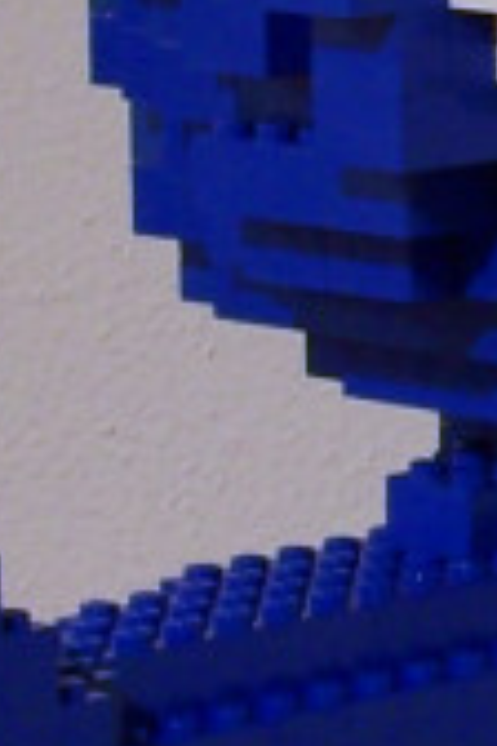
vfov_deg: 6.8
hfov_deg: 4.5
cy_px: 337
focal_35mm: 304
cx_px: 821
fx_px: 6295
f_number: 3
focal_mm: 8
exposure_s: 1/2
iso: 80
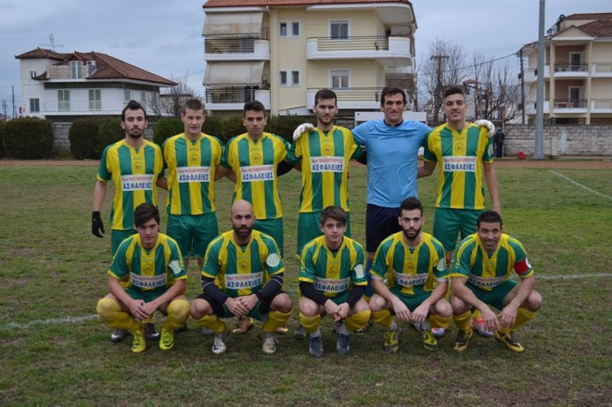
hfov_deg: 41.1
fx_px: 815
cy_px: 204
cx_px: 306
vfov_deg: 28.0
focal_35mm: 48
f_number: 4.8
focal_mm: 32
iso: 640
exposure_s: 1/500
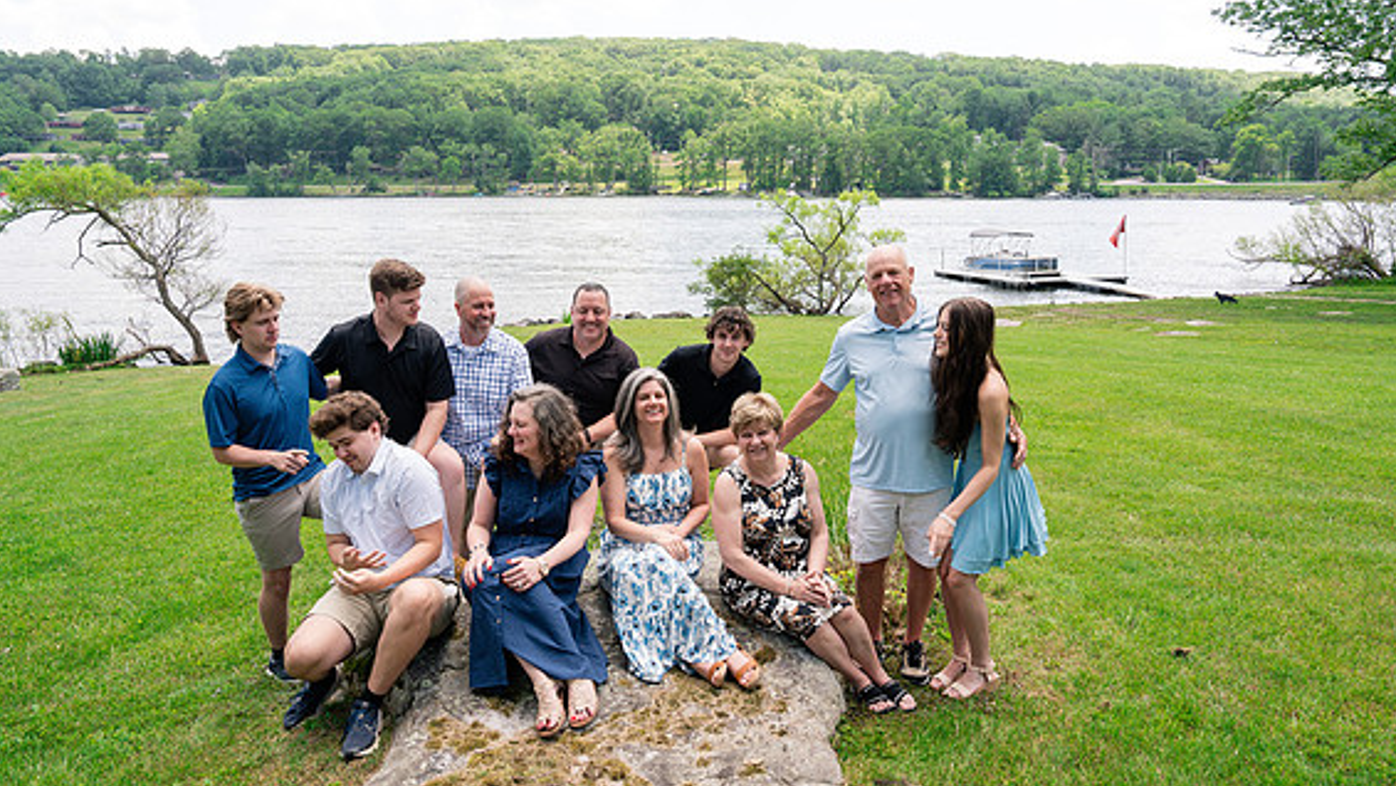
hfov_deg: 69.8
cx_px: 715
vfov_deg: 42.9
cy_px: 374
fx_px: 1000
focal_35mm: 27
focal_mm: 24
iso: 250
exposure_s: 1/250
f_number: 6.3
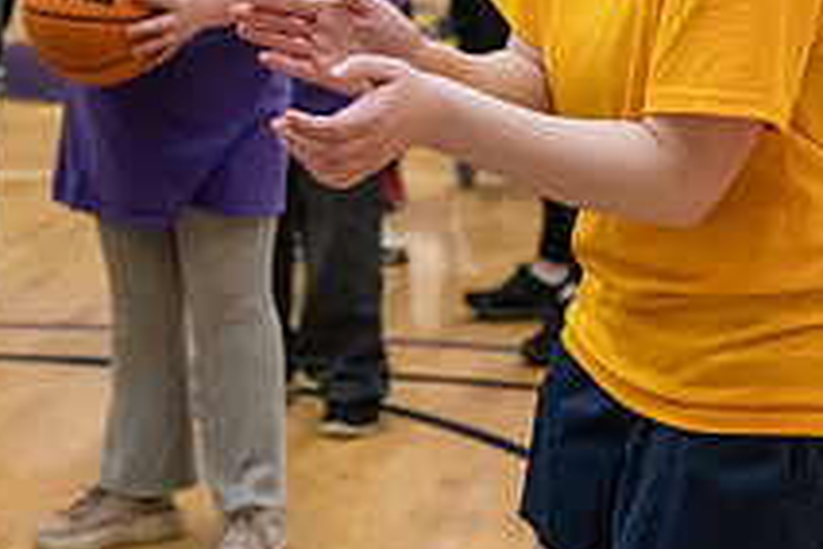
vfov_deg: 10.3
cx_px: 232
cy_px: -133
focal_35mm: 131
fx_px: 2995
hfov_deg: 15.6
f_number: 3.5
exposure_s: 1/200
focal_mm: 48
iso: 2500
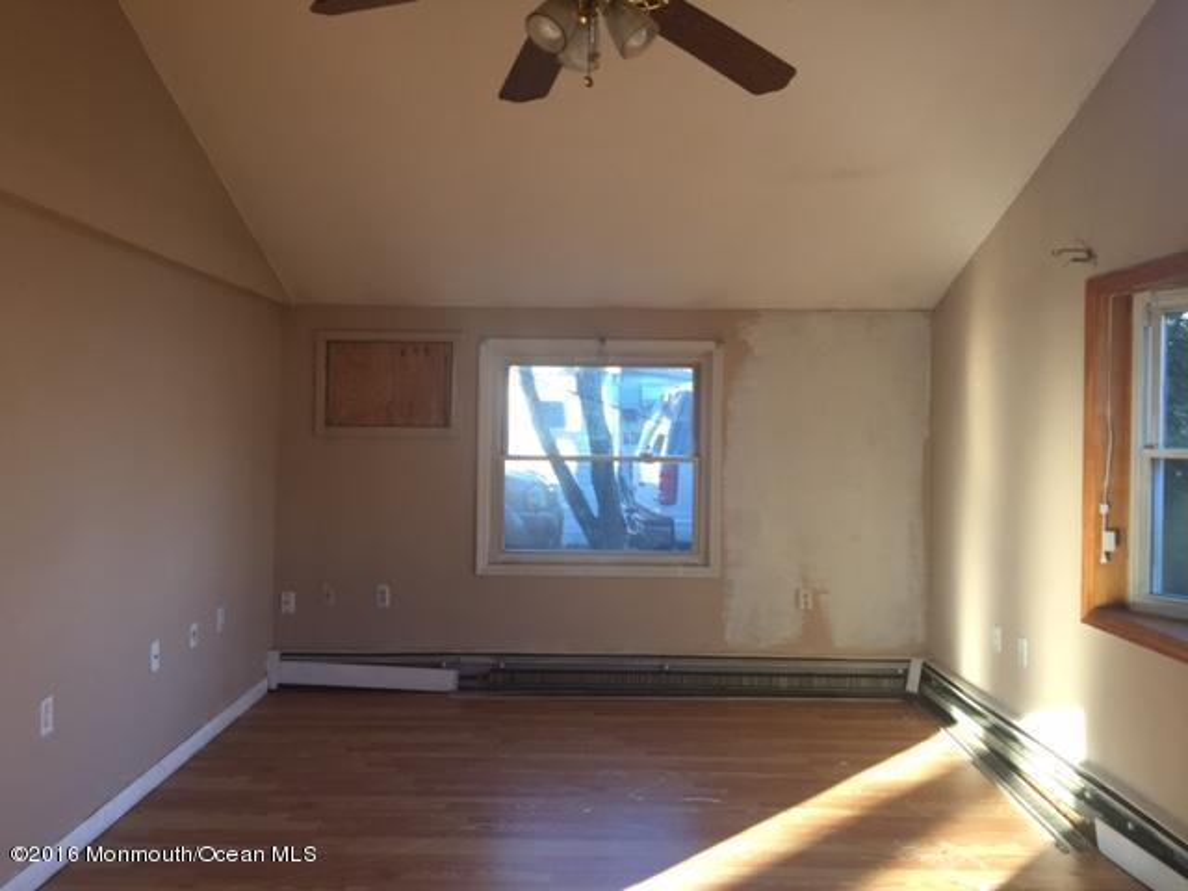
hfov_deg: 61.7
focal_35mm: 29
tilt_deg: +0.0
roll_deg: -1.9
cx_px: 594
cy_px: 446
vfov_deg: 48.2
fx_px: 995
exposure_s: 1/60
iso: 40
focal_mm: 4.15
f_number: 2.2
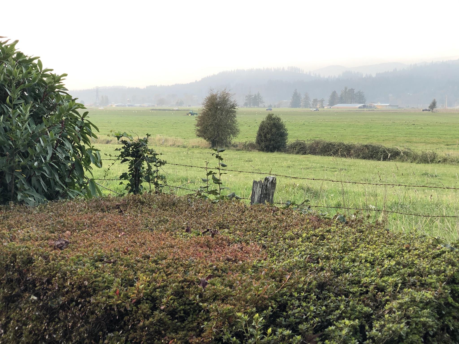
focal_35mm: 52
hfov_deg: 36.8
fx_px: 690
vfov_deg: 28.0
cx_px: 230
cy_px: 172
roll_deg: +0.1
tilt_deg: -4.9
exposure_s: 1/60
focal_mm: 6
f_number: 2.4
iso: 25
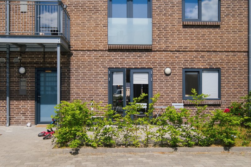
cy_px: 84
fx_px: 237
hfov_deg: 55.8
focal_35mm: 34
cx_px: 126
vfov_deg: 38.9
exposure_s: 1/800
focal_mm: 22.9
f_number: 8
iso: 200
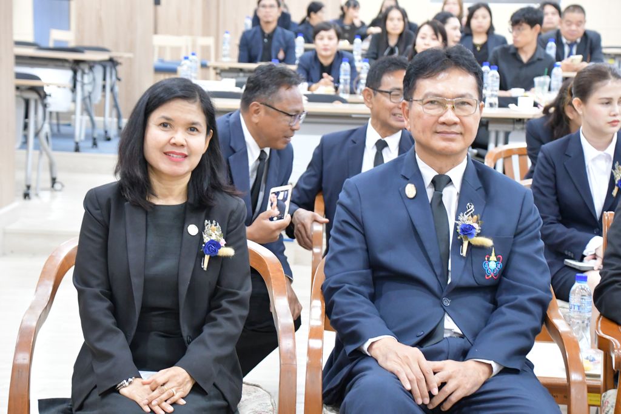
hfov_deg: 26.0
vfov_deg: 17.5
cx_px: 310
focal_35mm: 78
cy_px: 207
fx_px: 1346
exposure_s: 1/60
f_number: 4.8
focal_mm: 52
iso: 5600
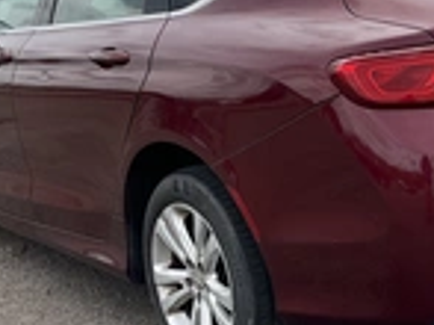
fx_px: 990
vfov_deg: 18.6
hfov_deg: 24.3
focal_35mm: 79
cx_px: 354
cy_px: 183
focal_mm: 3
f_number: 1.8
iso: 25
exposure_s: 1/1626
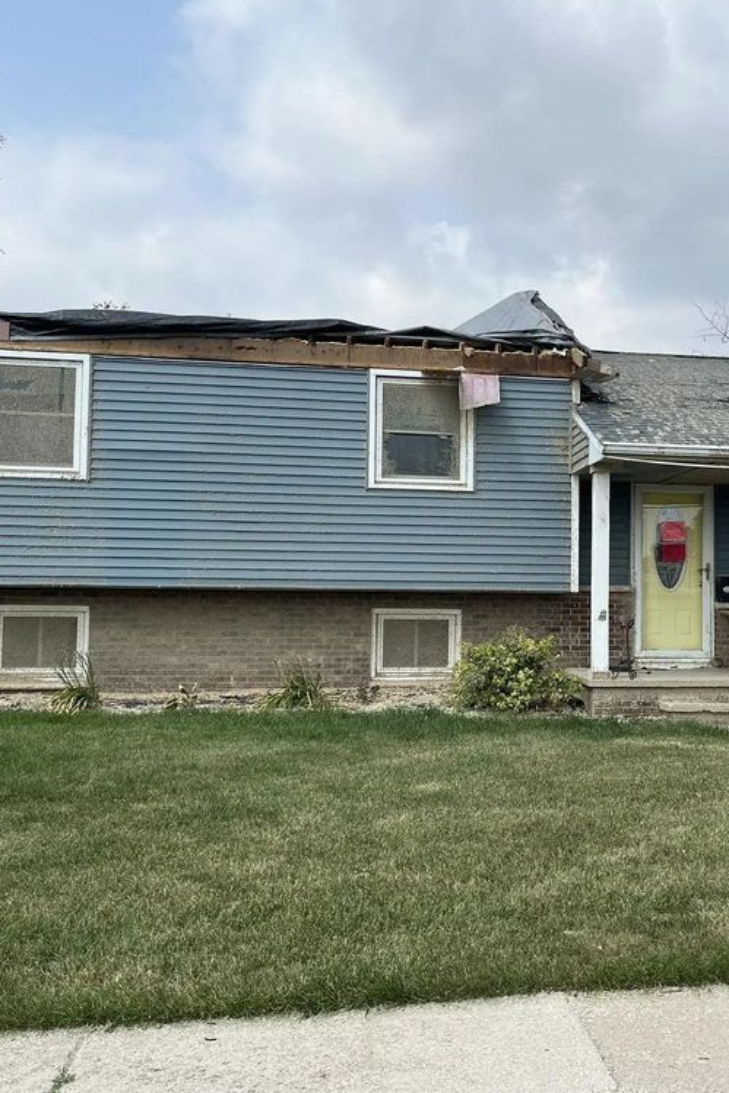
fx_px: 1123
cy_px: 548
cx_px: 548
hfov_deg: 35.2
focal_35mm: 37
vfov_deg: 51.9
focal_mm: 5.1
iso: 50
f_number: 1.6
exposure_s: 1/4149
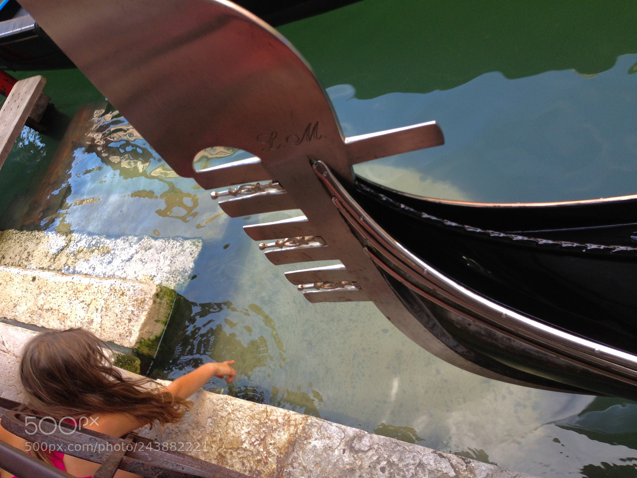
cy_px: 239
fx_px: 607
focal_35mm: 33
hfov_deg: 55.4
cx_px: 318
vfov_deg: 42.9
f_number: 2.4
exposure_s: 1/120
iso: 50
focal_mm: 4.13
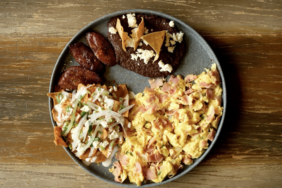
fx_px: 368
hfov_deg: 41.9
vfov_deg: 28.6
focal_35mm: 47
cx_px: 141
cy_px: 94
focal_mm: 31.1
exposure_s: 1/125
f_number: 4
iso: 400
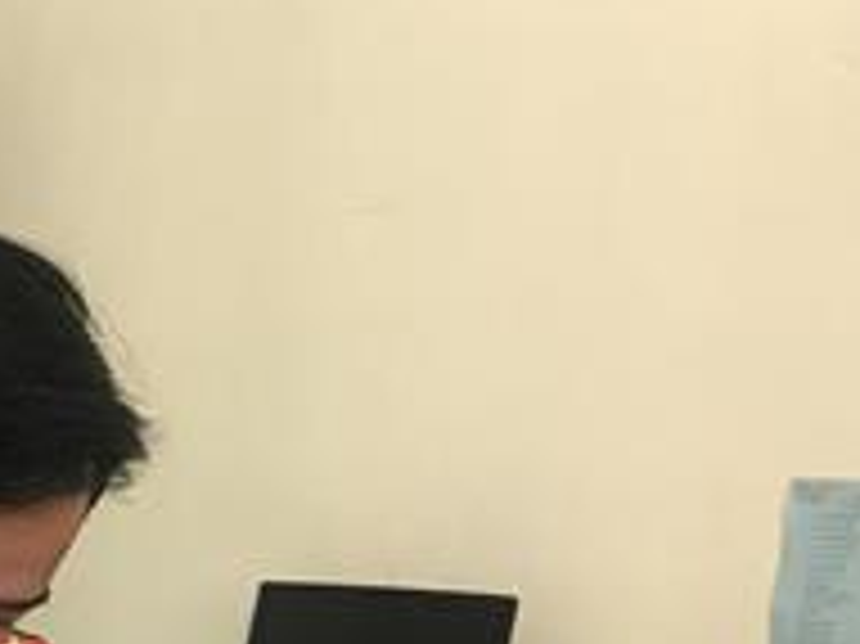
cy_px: 813
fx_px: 2036
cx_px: -27
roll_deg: -5.5
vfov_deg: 17.0
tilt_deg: -6.6
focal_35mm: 82
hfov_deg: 22.8
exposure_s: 1/17
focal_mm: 4.15
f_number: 2.2
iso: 80
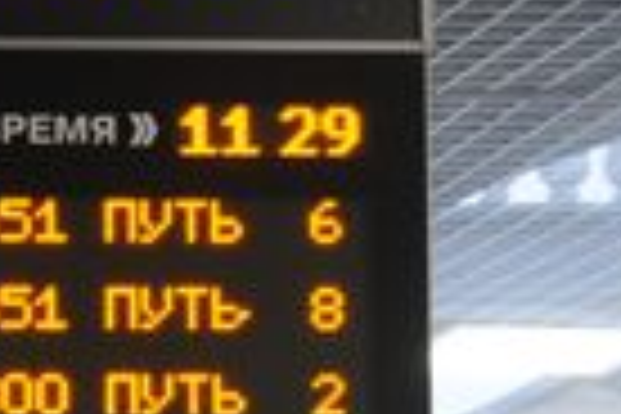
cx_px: -724
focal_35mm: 263
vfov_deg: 5.1
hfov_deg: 7.4
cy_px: 860
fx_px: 4536
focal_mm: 52
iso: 1600
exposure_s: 1/30
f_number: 5
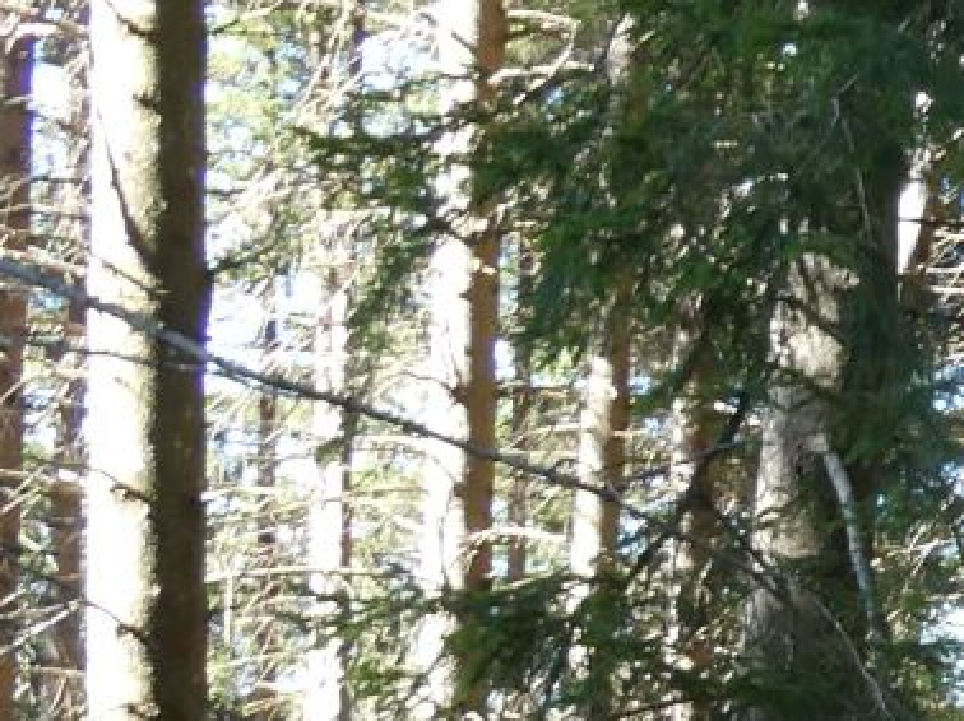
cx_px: 1918
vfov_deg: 11.5
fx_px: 3535
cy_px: 769
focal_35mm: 127
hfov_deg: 13.4
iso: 80
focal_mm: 4.3
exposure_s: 1/60
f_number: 3.3
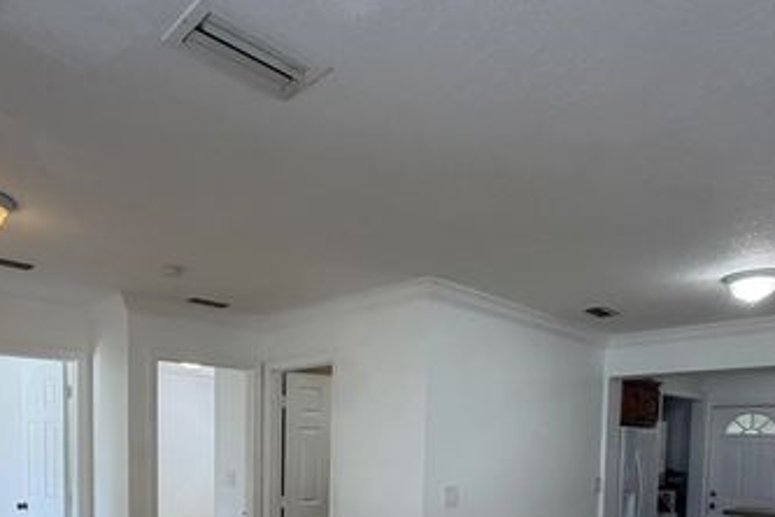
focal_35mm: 28
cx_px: 363
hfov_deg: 65.4
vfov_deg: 42.1
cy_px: 477
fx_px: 603
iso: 160
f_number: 2.2
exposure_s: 1/120
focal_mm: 2.22
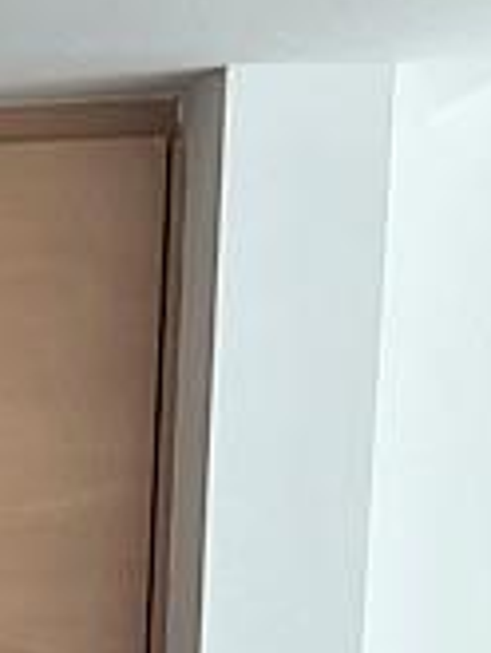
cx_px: -919
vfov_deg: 9.0
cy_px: 1773
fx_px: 3570
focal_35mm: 189
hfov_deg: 7.1
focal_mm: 5.7
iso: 125
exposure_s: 1/120
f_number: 1.5
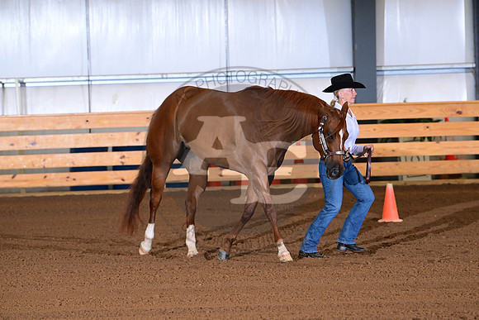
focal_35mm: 200
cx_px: 240
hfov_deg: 10.3
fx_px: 2662
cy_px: 160
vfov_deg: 6.9
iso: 2500
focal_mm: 200
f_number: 5.6
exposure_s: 1/200
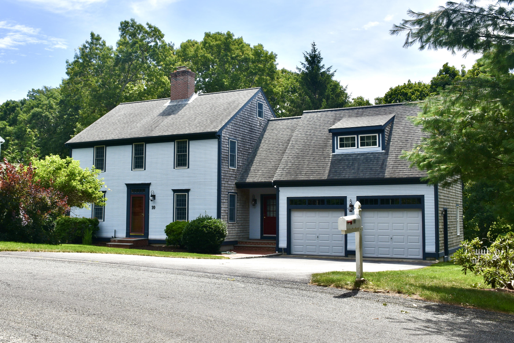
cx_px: 257
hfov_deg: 57.2
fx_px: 471
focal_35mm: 33
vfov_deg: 40.0
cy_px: 172
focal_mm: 22
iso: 100
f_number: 8
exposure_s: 1/250
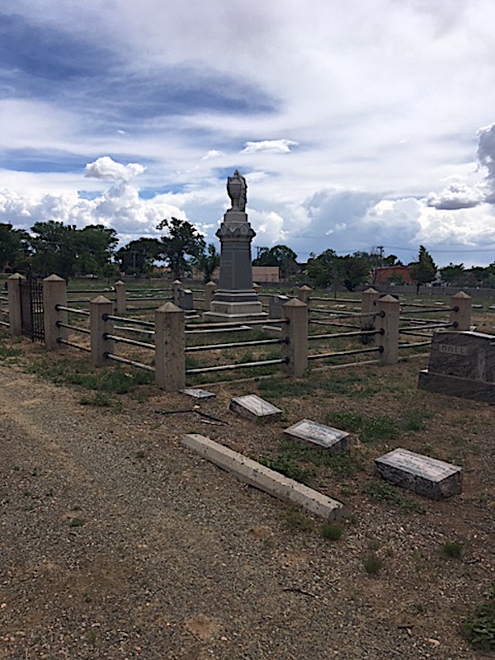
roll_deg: +0.3
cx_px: 248
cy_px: 330
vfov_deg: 61.7
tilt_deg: -6.2
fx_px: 553
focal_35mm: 29
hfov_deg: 48.2
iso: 25
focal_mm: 4.15
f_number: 2.2
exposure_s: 1/2747
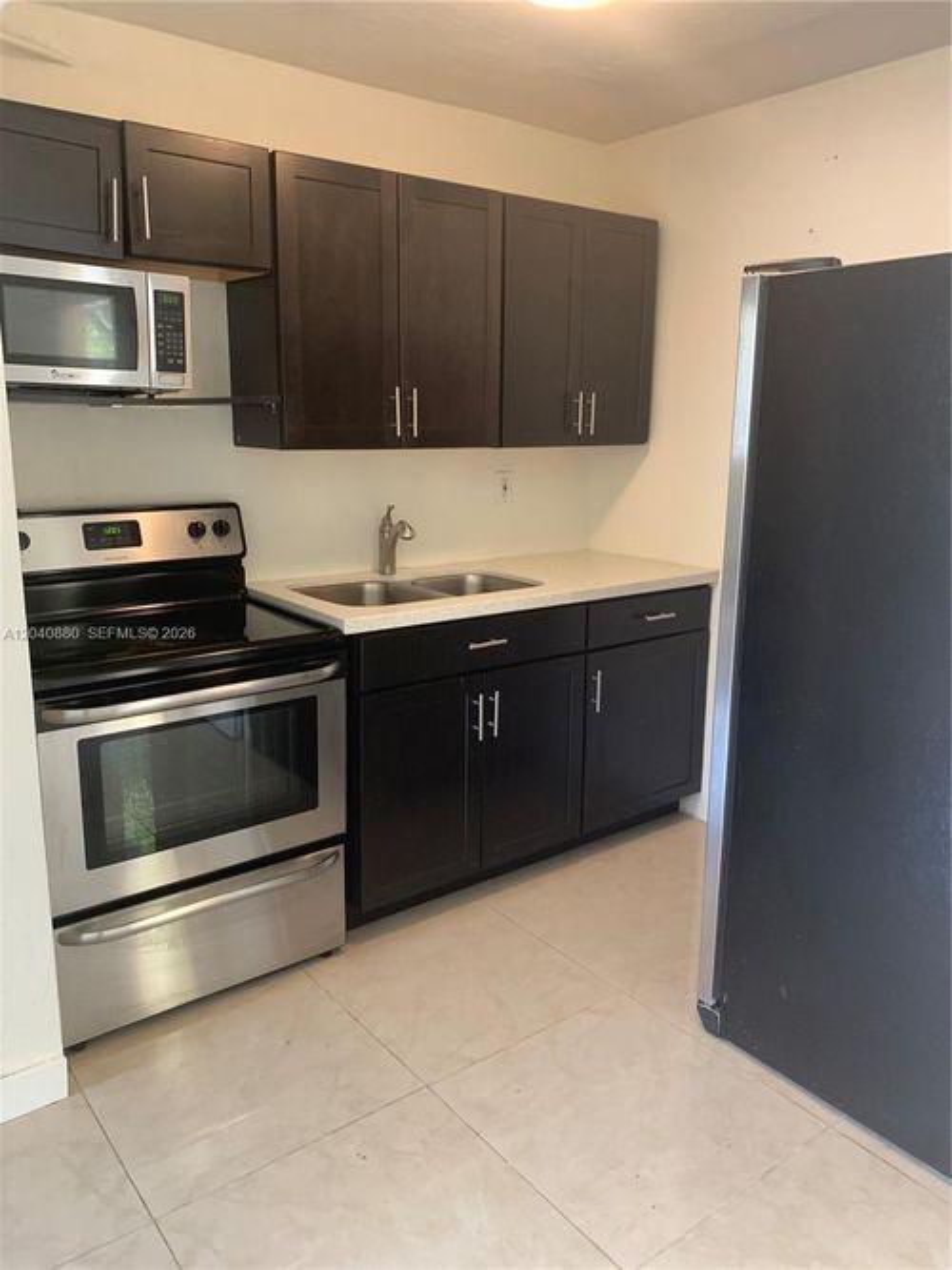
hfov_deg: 53.0
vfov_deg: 67.3
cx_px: 476
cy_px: 635
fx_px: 954
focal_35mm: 26
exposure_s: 1/60
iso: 250
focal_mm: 4.25
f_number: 1.8
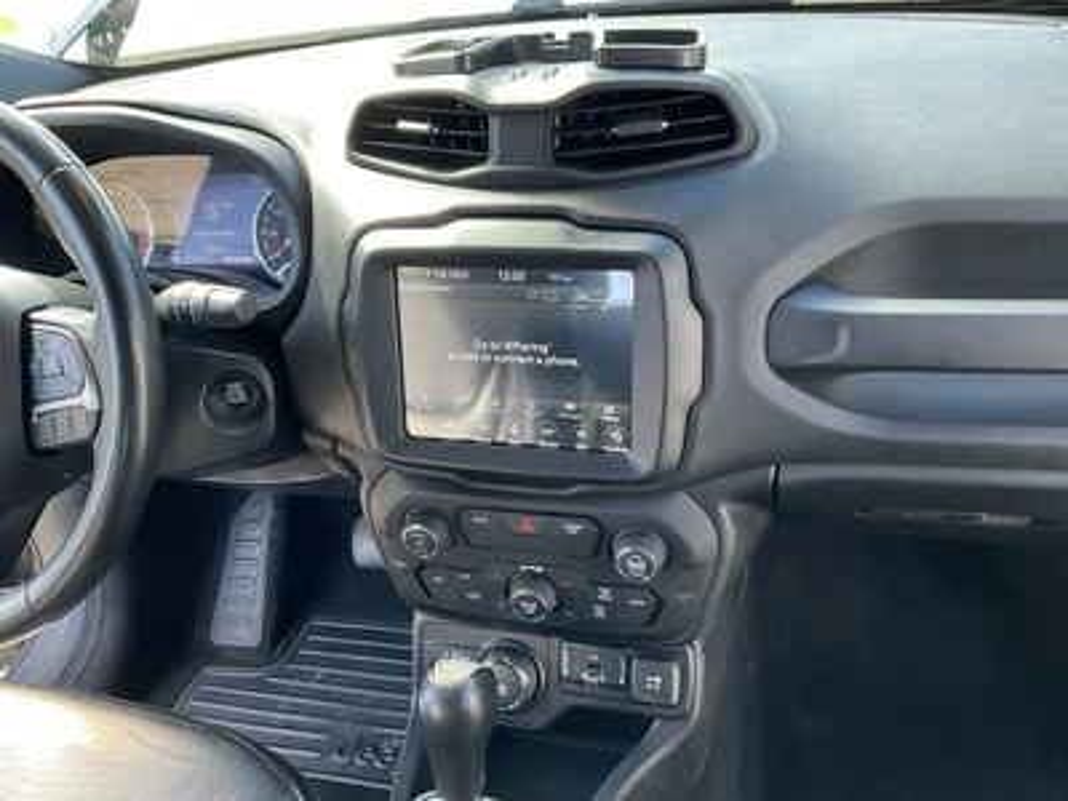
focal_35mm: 29
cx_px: 534
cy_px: 400
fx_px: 895
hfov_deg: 61.7
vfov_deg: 48.2
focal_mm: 3
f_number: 1.8
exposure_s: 1/83
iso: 64
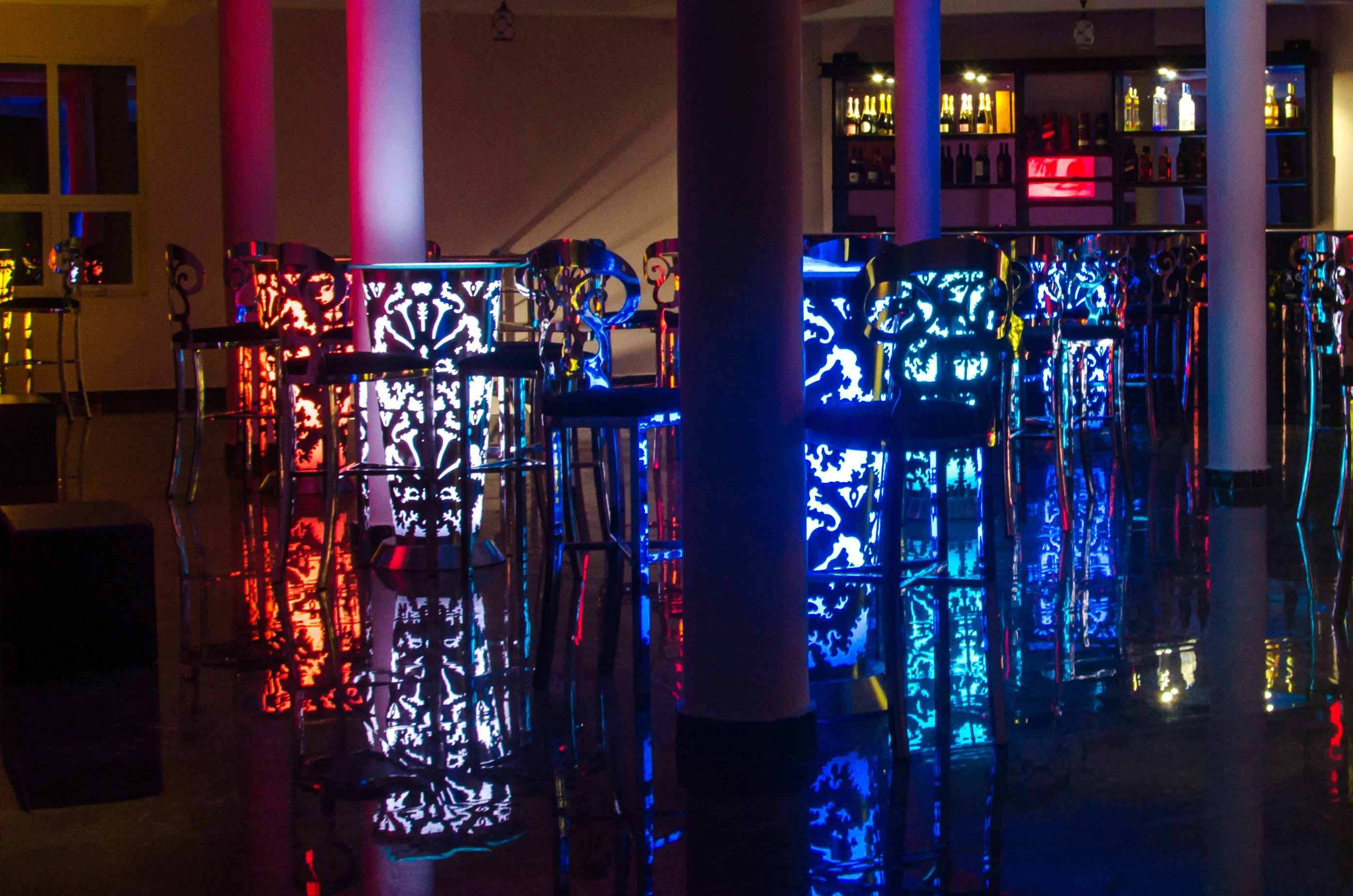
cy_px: 269
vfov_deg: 22.8
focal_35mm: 59
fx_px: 2213
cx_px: 969
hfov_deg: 33.5
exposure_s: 1
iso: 1000
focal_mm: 22
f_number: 10
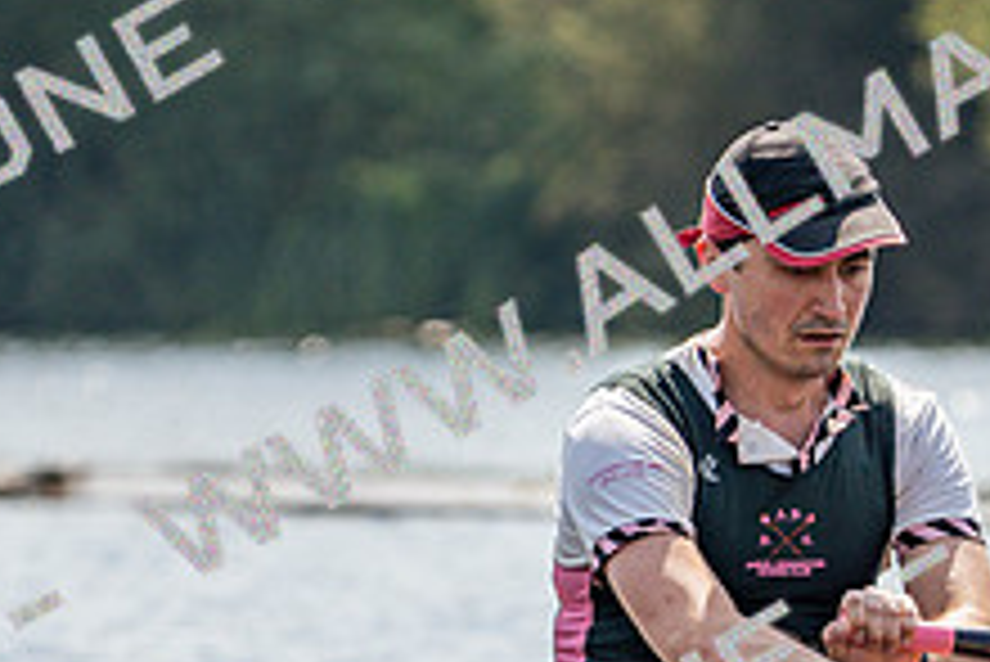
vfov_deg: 2.0
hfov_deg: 3.1
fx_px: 18491
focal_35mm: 672
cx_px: 693
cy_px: 588
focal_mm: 255
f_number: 5.6
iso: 160
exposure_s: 1/1600
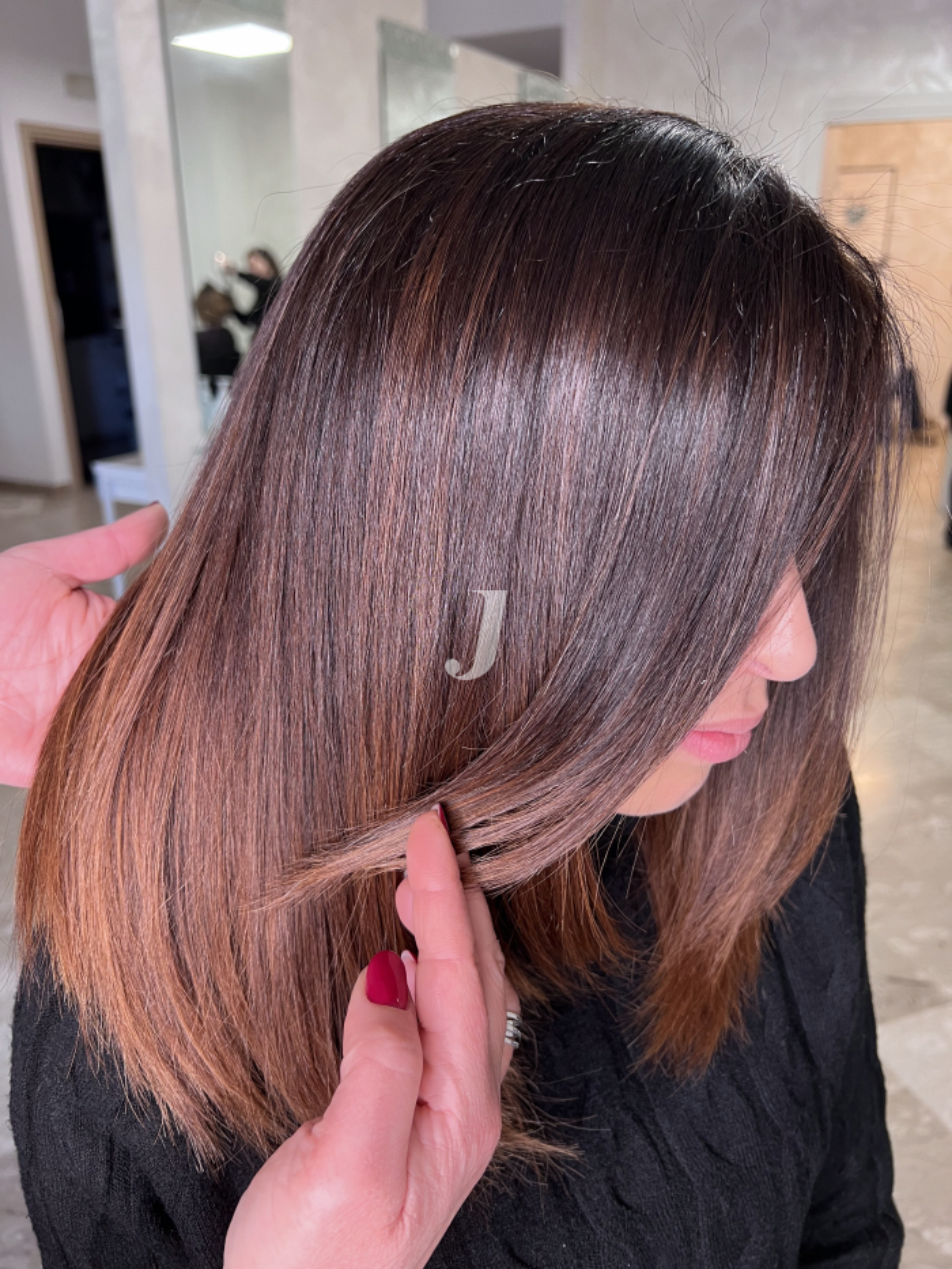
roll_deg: +0.7
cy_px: 634
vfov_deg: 67.3
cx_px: 476
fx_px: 953
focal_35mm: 26
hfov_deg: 53.1
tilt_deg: -20.8
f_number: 1.5
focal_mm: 5.7
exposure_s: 1/50
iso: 80
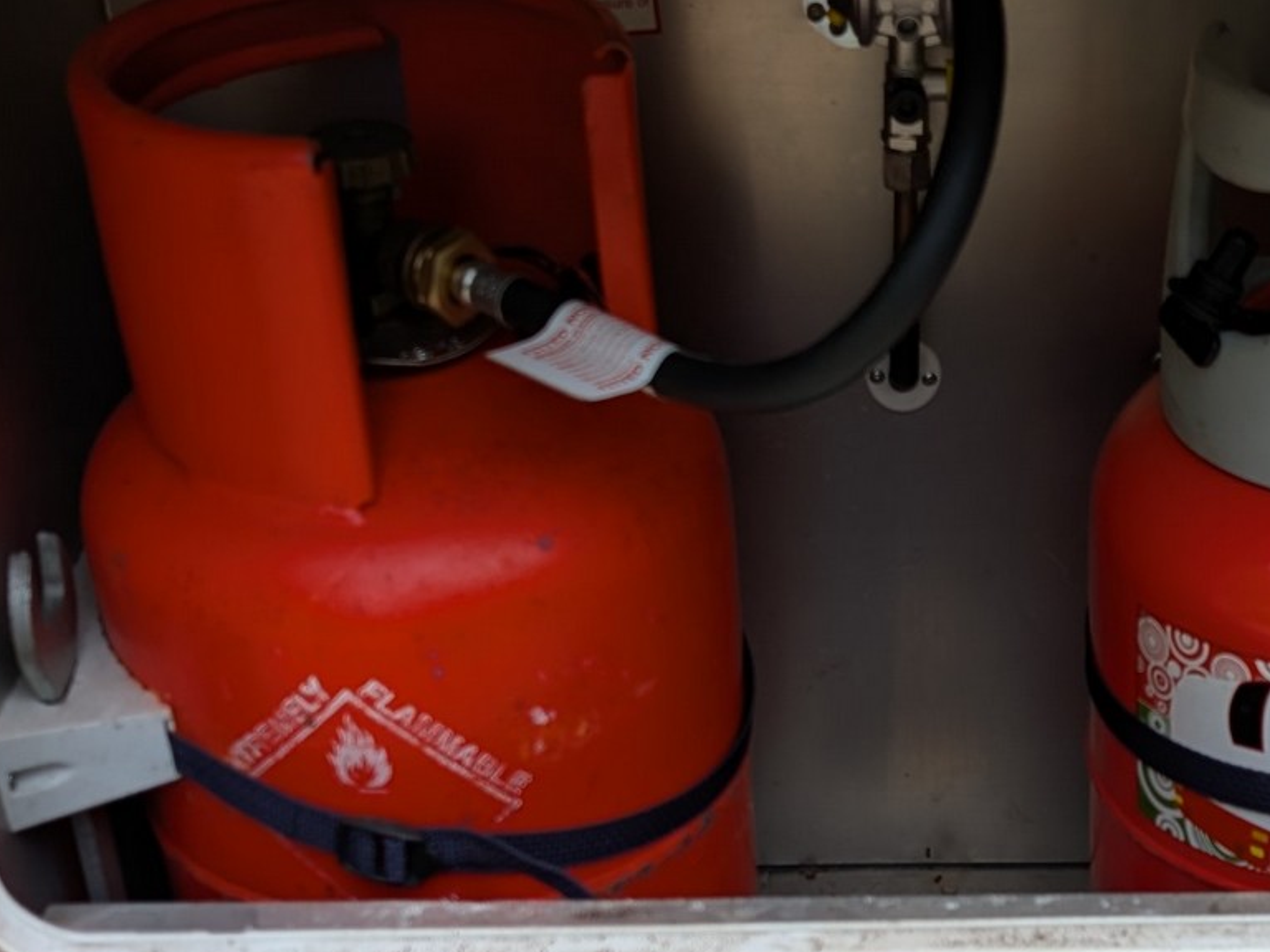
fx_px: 2348
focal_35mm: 64
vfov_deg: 22.4
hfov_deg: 29.7
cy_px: 845
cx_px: 967
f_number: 1.68
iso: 17
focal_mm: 6.9
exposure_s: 1/362
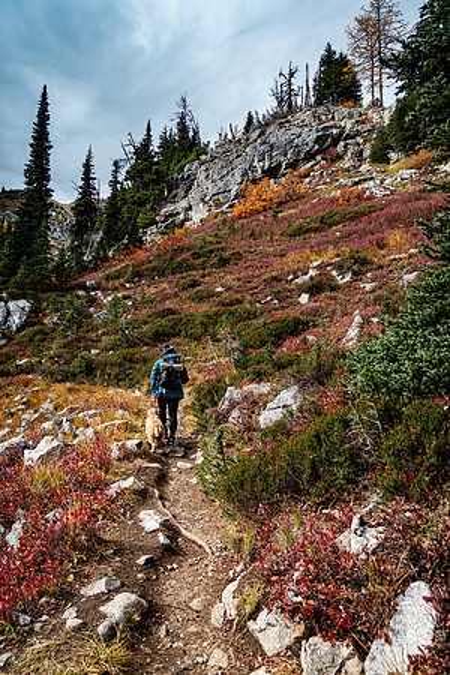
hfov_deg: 49.6
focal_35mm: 26
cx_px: 225
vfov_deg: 69.4
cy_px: 338
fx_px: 487
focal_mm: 26
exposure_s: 1/125
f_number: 5
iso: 100
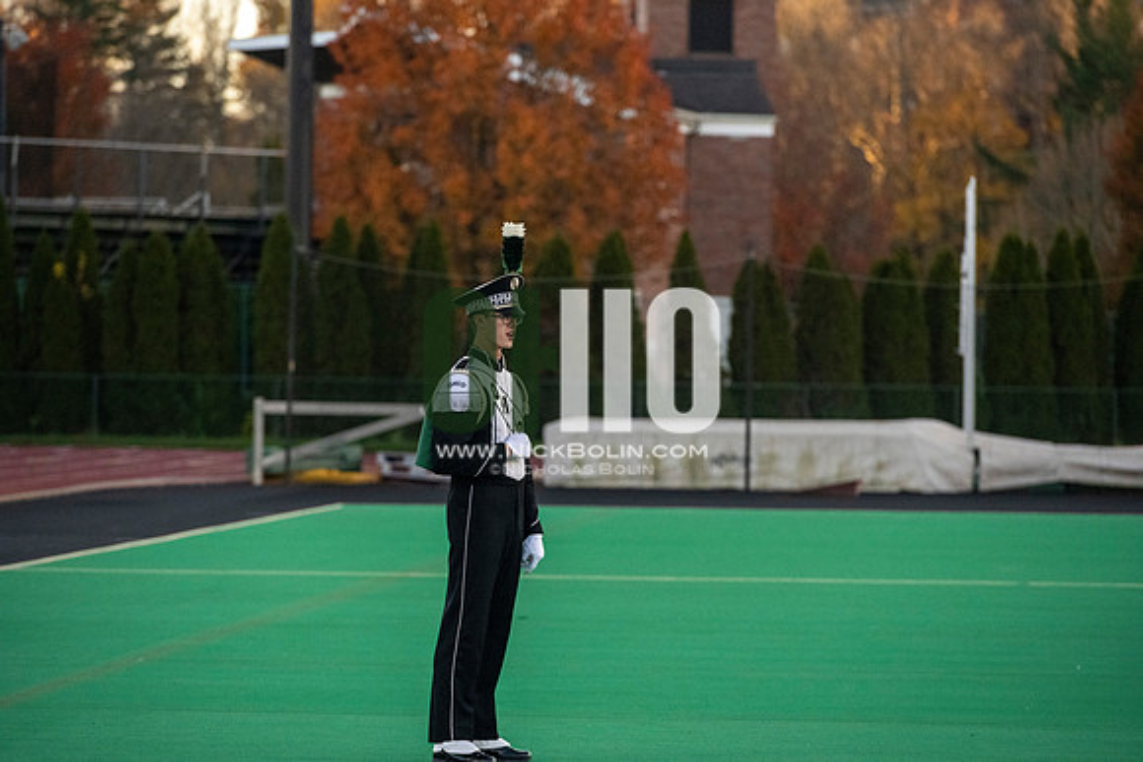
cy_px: 381
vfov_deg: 6.9
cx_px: 572
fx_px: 6351
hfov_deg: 10.3
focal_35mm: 200
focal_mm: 200
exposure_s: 1/5000
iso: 5000
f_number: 4.5
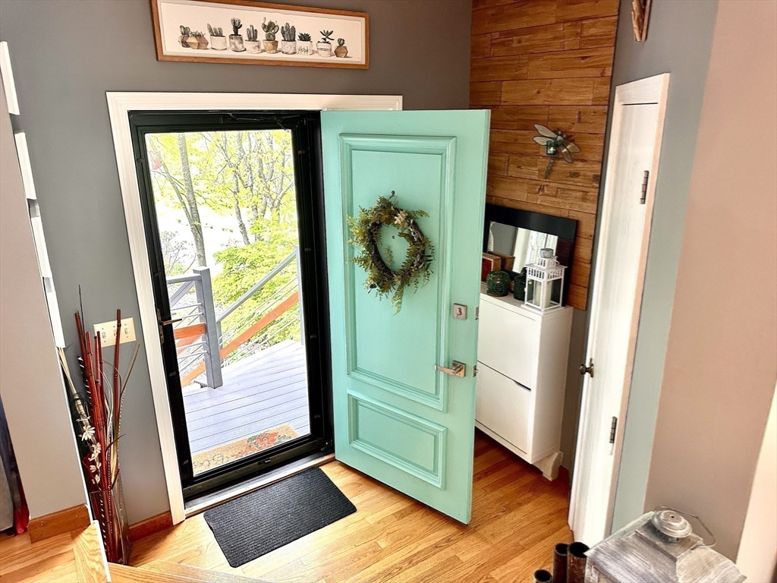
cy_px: 292
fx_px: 539
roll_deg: +0.8
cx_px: 388
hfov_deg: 71.6
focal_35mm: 24
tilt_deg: -16.9
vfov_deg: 56.8
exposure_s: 1/60
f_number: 1.78
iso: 250
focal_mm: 6.86
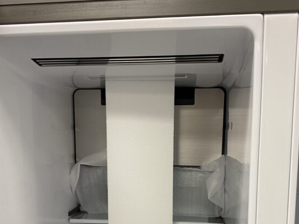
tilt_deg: -8.1
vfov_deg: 36.5
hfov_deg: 48.9
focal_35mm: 38
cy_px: 179
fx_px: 328
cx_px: 149
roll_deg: -0.3
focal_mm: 4.25
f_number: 1.8
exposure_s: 1/66
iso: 125
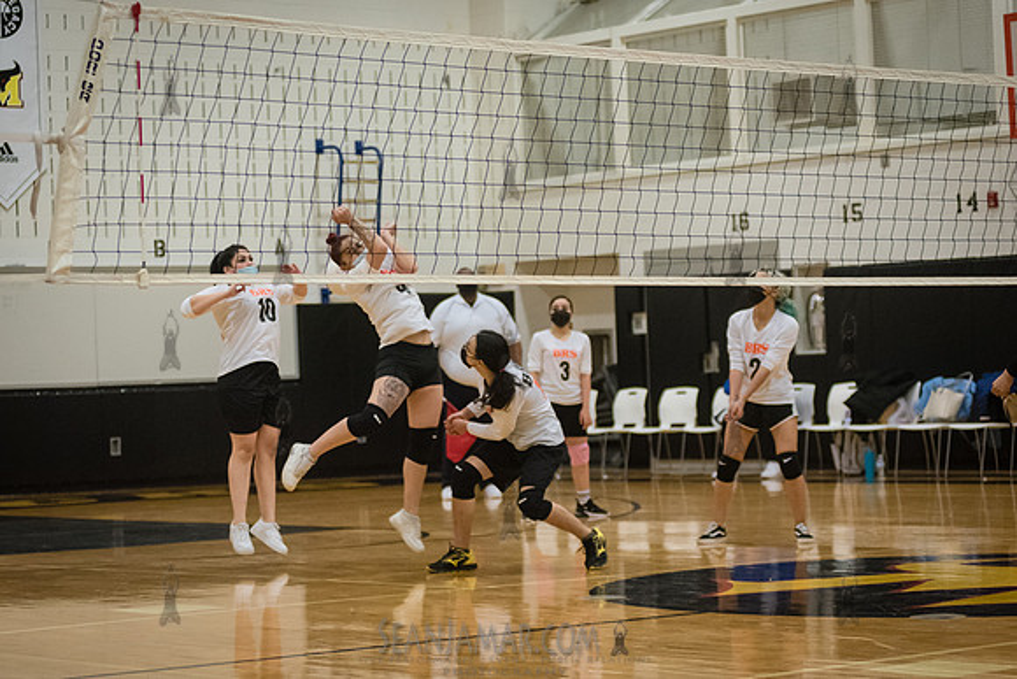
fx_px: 2716
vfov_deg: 14.2
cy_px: 299
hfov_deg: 21.2
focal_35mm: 96
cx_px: 435
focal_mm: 80
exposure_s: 1/400
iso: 5000
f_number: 3.2
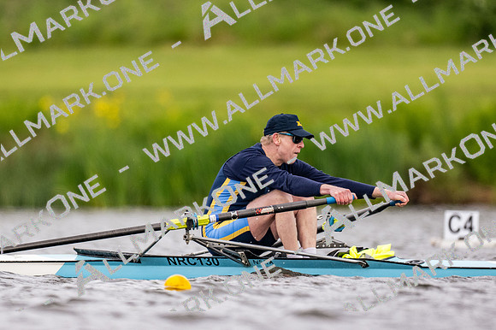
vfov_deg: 1.5
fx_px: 12392
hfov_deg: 2.3
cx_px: 248
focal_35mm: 900
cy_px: 165
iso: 900
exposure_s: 1/2500
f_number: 4
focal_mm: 600
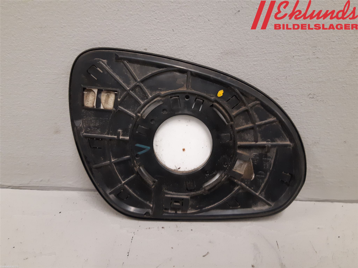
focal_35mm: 26
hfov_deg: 67.3
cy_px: 134
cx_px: 179
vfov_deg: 53.1
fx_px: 269
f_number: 1.7
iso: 200
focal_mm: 3.93
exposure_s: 1/50
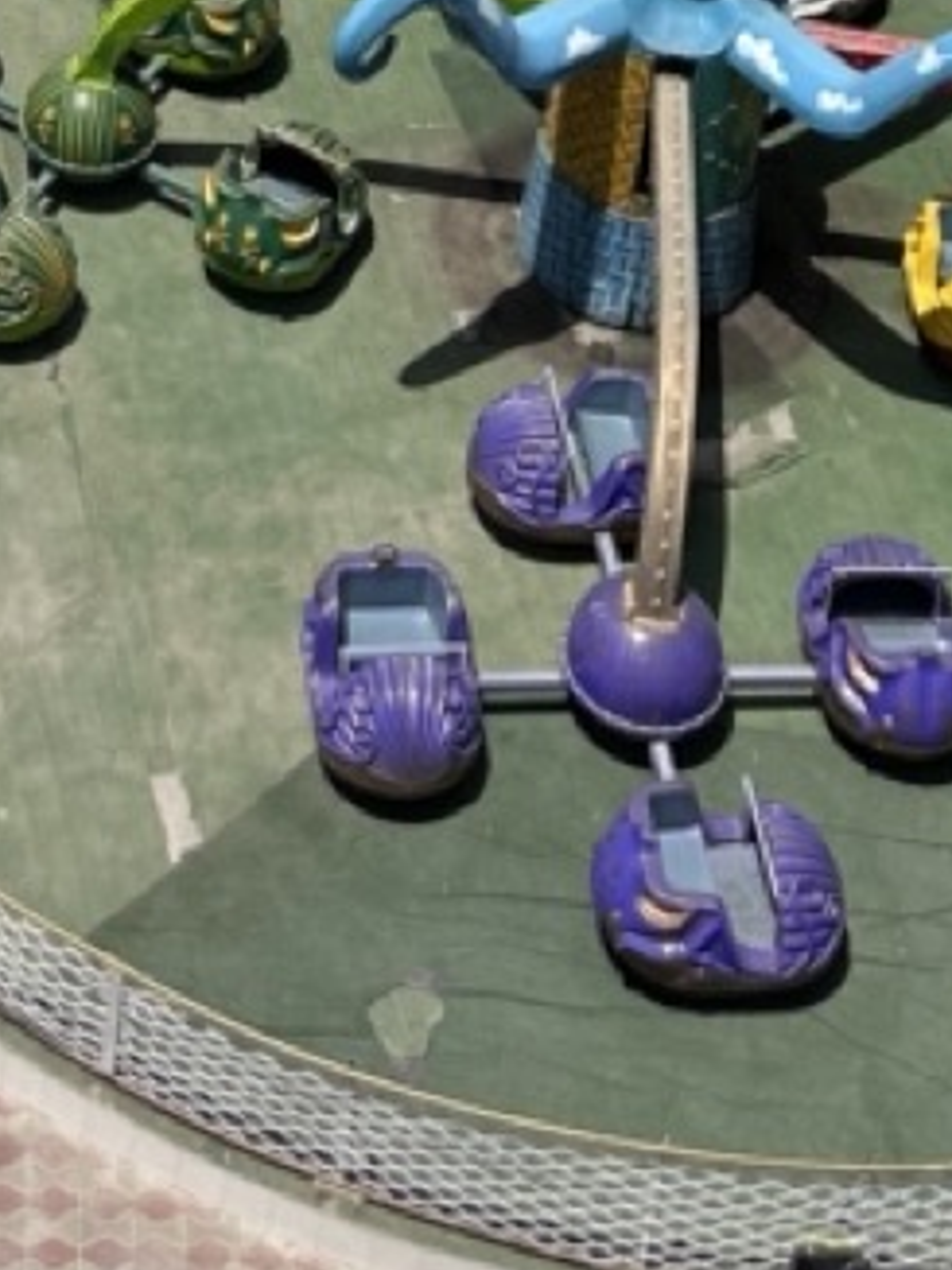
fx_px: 3449
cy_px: -1208
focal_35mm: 94
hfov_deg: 15.6
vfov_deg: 16.4
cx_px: 225
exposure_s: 1/5525
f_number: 1.78
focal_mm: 6.86
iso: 80
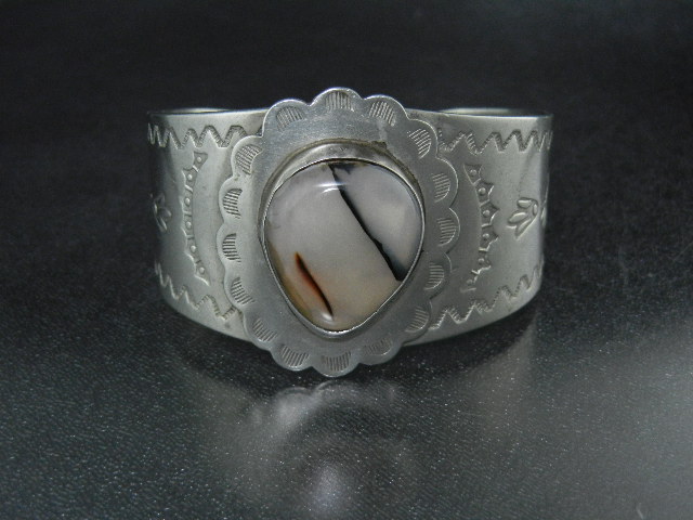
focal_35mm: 52
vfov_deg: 28.0
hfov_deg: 36.8
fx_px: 1041
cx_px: 346
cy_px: 260
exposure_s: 1/30
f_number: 7.8
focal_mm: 9.3
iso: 800
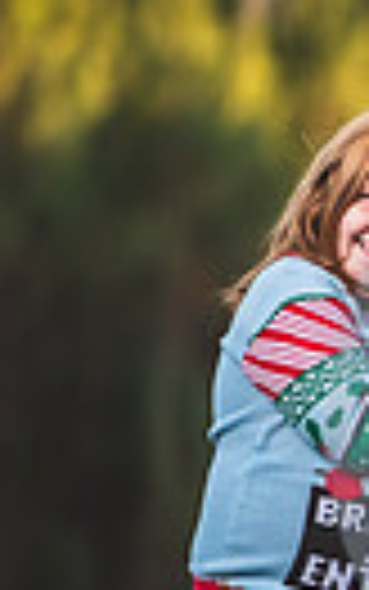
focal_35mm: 906
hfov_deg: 1.4
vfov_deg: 2.3
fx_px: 14562
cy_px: 484
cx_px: 1040
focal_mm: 200
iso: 100
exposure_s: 1/200
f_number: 2.8
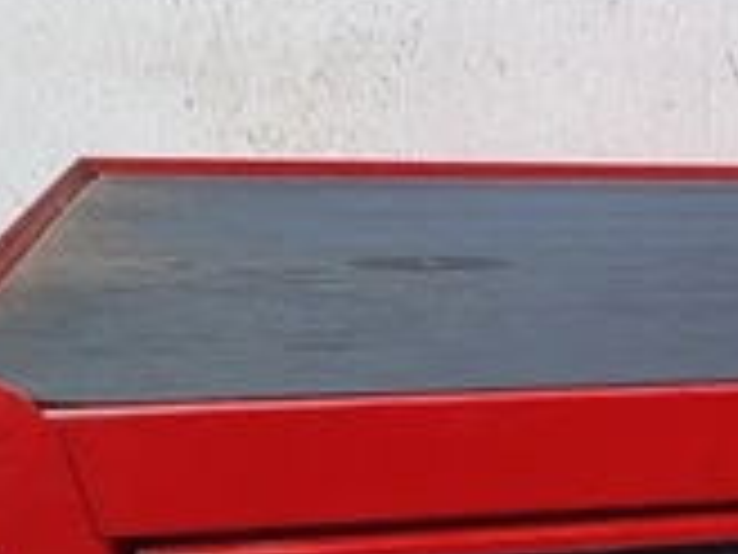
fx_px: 1173
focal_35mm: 55
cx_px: 927
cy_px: 1169
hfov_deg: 29.2
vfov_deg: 17.2
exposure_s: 1/60
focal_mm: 2.02
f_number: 1.7
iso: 59
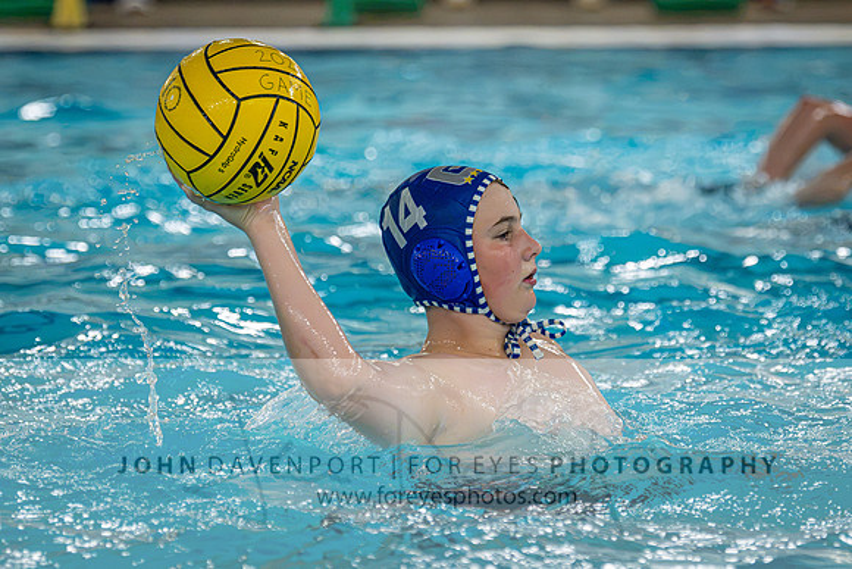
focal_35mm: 265
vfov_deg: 5.2
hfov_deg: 7.8
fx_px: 6265
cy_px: 238
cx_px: 523
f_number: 4
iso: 10000
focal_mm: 180
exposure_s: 1/1000
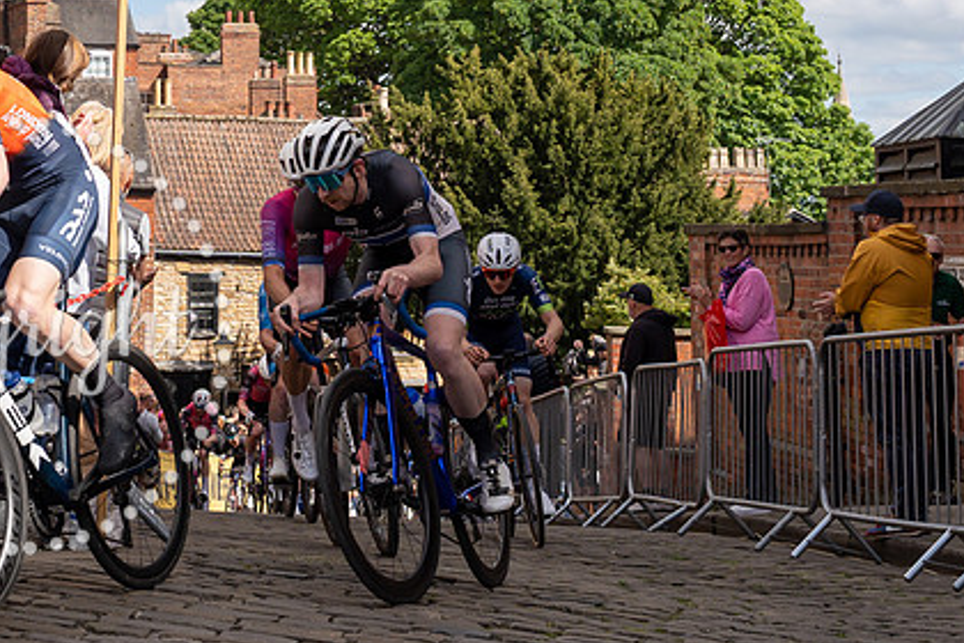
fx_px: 2490
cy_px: -55
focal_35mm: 93
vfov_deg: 14.4
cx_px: 60
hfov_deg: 21.3
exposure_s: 1/1000
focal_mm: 32
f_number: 5
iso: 125
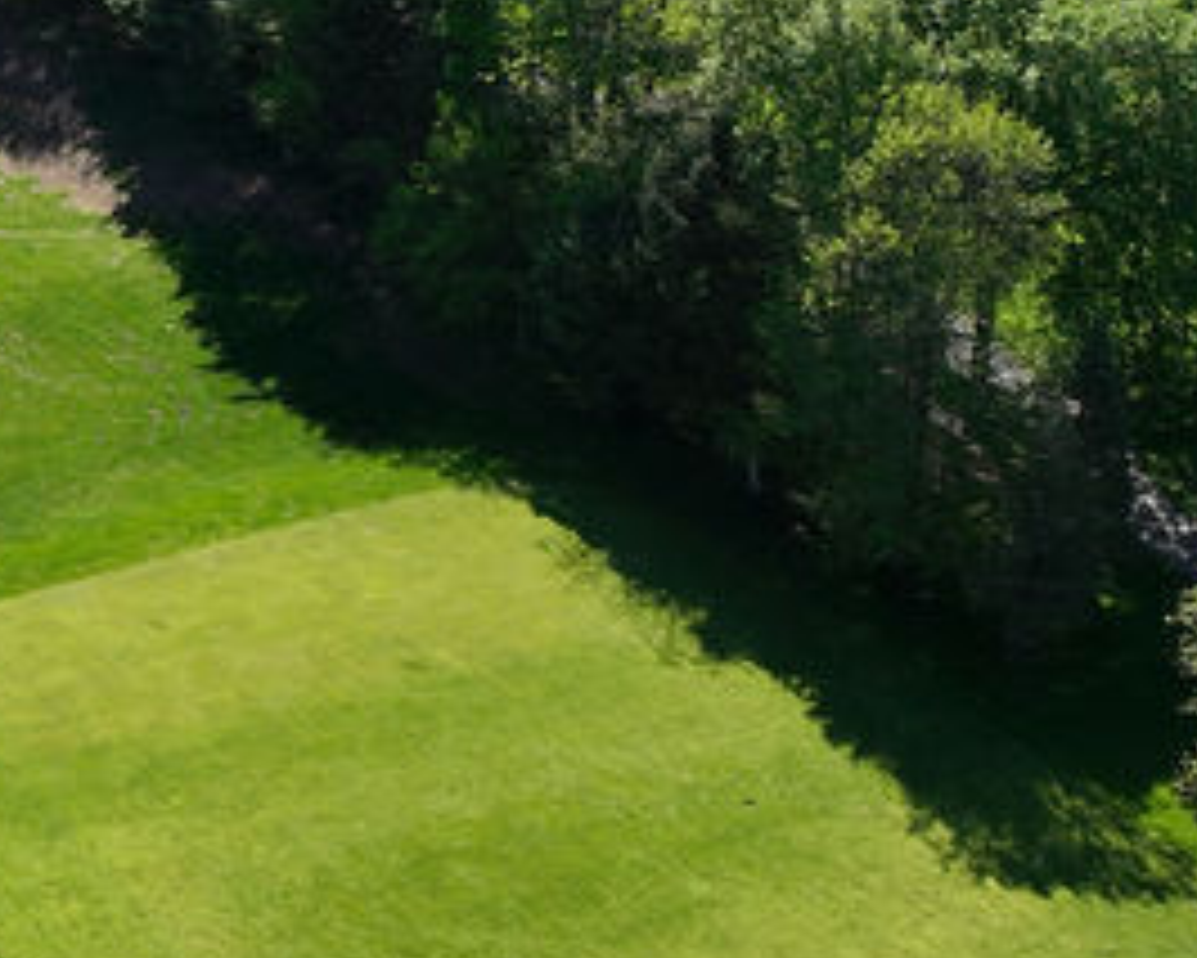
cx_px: -176
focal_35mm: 90
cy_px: 371
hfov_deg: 20.1
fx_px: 3190
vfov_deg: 17.1
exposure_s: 1/2500
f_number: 2.8
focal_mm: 12.29
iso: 200
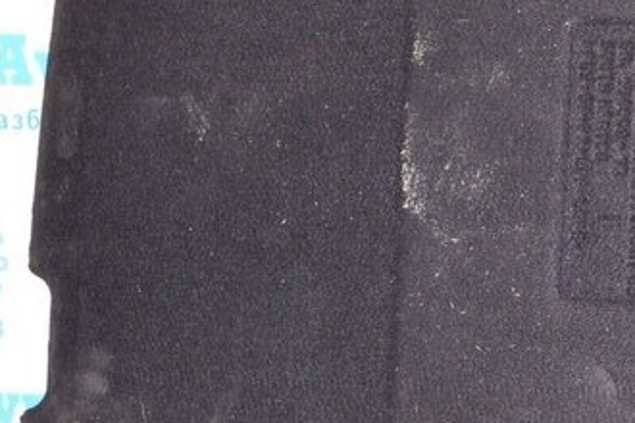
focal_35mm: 93
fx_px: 1640
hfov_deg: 20.6
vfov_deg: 14.6
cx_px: 735
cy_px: 364
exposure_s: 1/200
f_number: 8
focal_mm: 20
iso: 1600
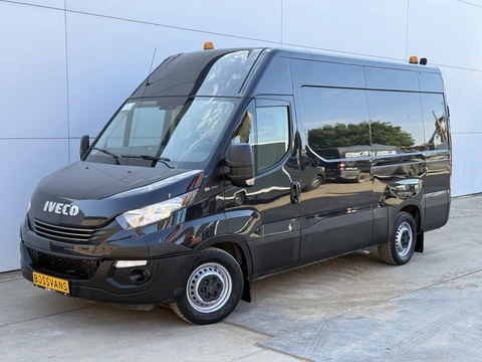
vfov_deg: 30.3
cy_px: 181
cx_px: 241
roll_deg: +0.2
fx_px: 668
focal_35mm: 48
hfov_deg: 39.7
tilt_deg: -5.2
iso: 64
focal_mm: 6.76
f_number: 1.78
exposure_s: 1/538
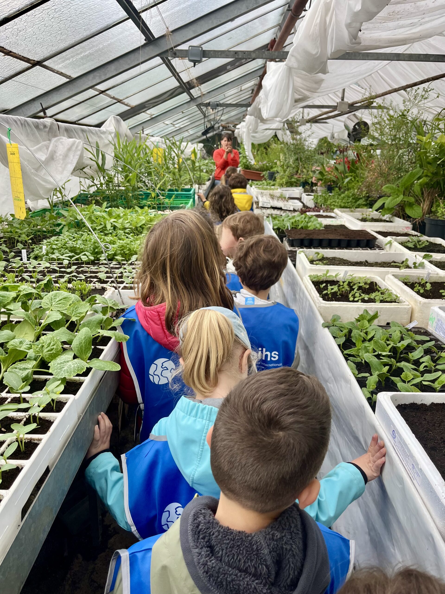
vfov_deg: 67.3
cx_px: 222
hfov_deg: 53.1
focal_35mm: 26
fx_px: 446
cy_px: 297
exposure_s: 1/449
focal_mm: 5.1
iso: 50
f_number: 1.6
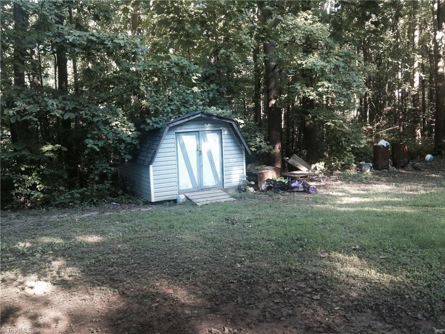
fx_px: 450
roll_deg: +4.0
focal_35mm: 35
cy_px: 167
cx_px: 222
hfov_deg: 52.6
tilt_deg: -7.6
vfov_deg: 40.7
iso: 50
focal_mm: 4.28
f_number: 2.4
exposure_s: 1/30
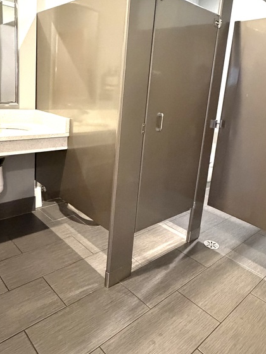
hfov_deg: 51.3
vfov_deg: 64.8
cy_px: 145
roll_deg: -4.7
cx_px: 129
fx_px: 277
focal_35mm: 27
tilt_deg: -11.4
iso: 1000
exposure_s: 1/56
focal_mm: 2.22
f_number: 2.2
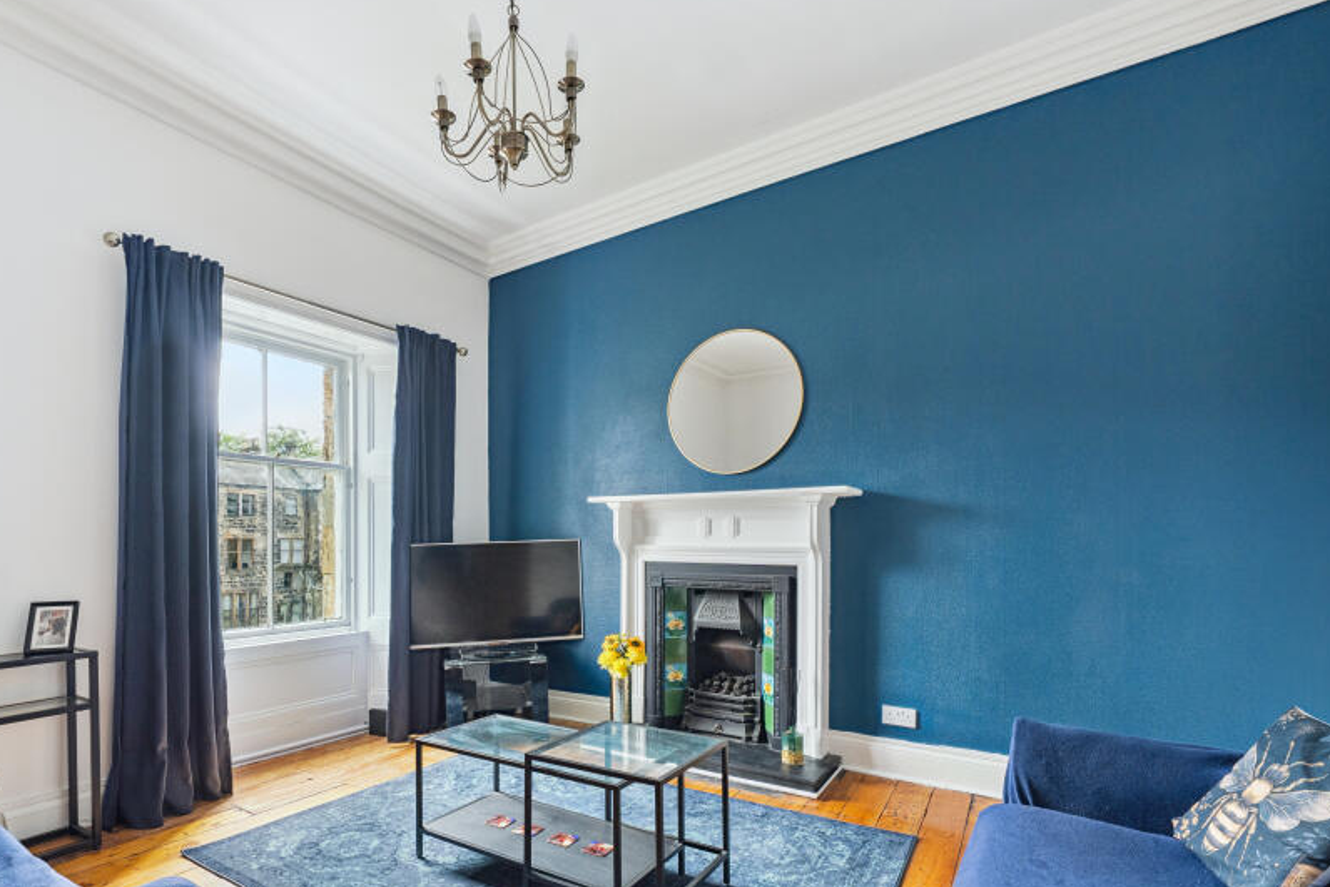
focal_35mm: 18
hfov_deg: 89.6
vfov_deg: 66.3
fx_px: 665
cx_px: 591
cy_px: 559
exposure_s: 1/80
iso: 640
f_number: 5.6
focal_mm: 14
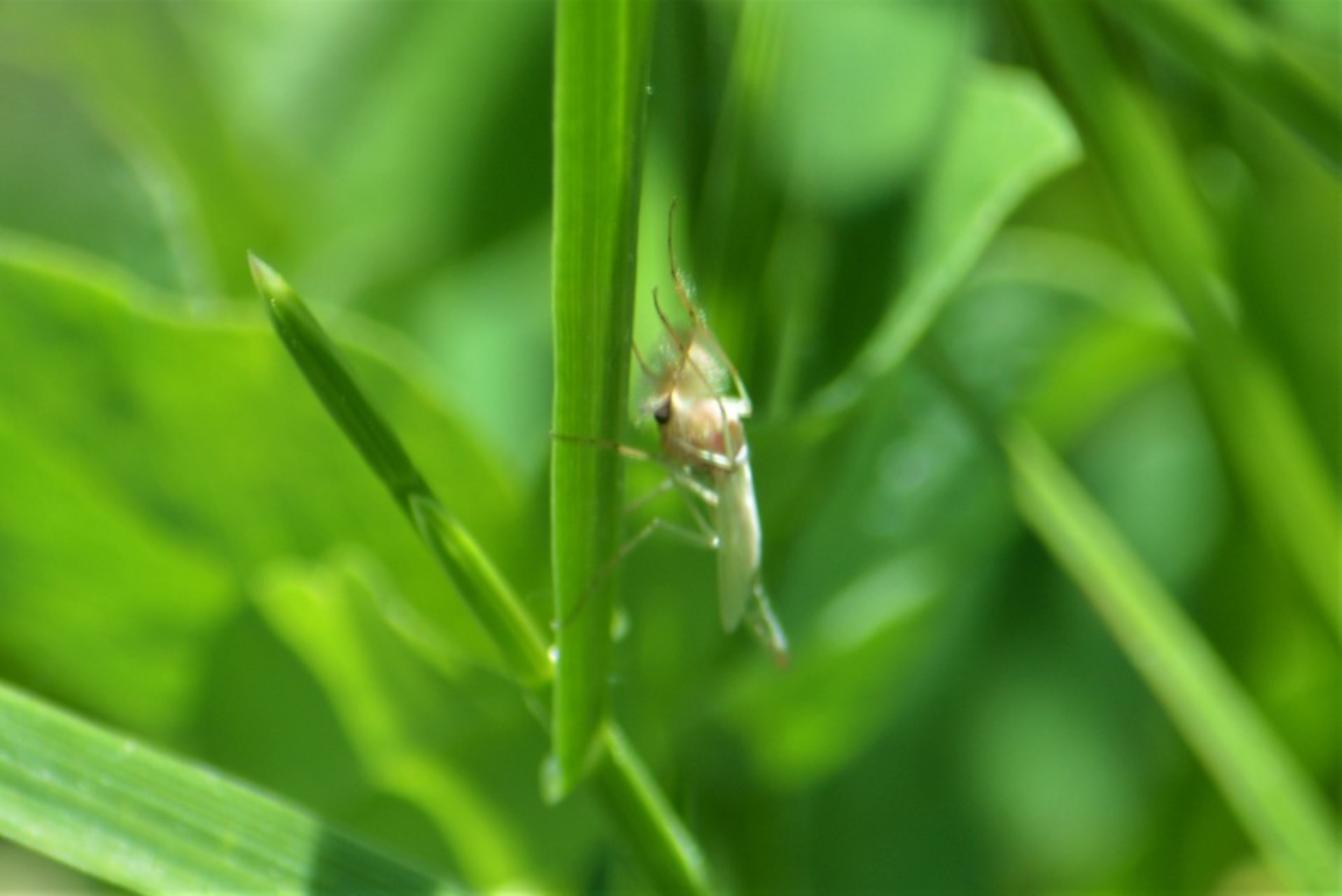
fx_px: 16779
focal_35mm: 450
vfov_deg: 3.1
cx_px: 671
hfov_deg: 4.6
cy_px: 448
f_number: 8
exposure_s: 1/125
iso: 160
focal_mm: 300
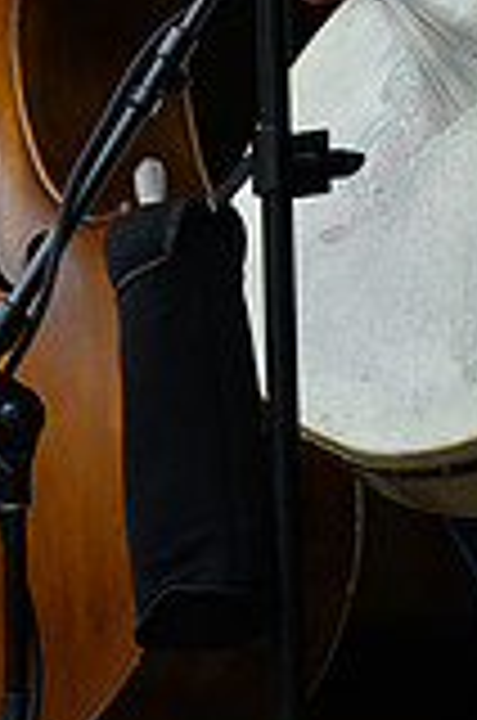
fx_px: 8164
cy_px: -216
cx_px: 567
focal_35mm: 409
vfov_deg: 5.0
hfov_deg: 3.3
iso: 800
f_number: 8
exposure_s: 1/500
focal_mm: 145
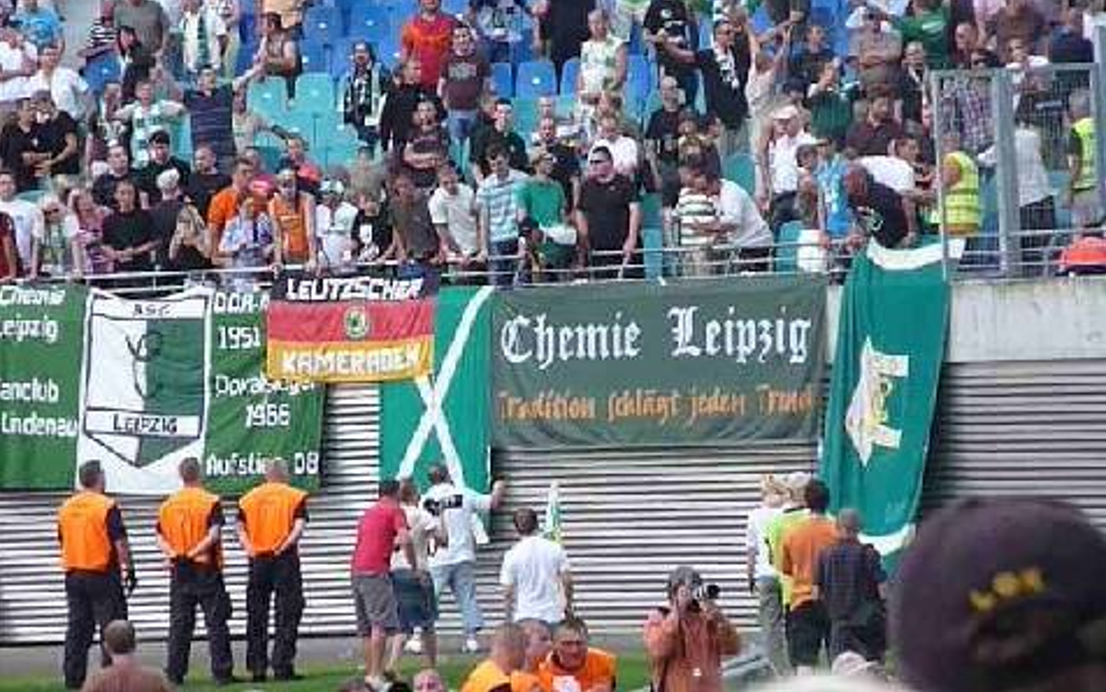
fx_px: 9017
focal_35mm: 299
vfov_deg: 4.4
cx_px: 551
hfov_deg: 7.0
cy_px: 332
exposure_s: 1/40
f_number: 11
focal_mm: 47
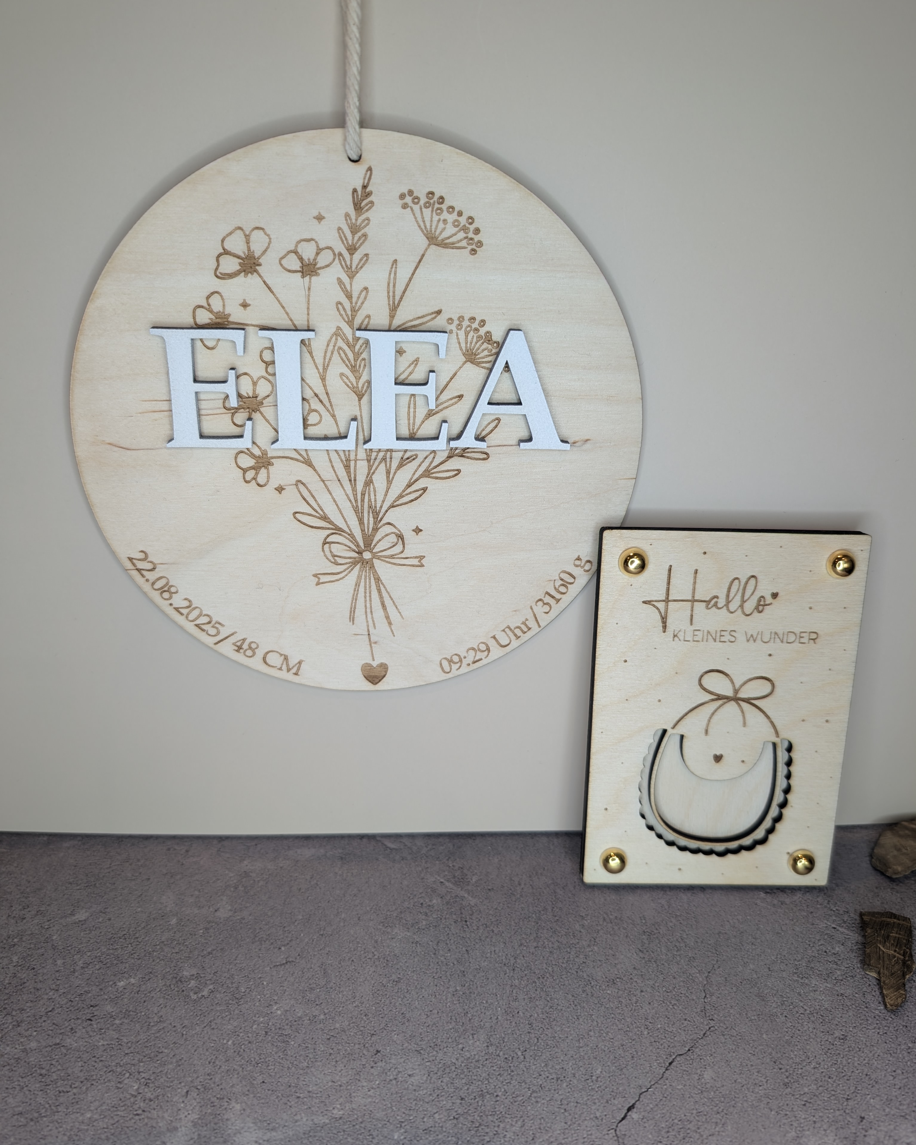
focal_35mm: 25
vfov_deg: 68.1
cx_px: 459
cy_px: 593
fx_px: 847
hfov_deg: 56.8
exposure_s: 1/55.8
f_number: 1.68
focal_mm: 6.9
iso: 24
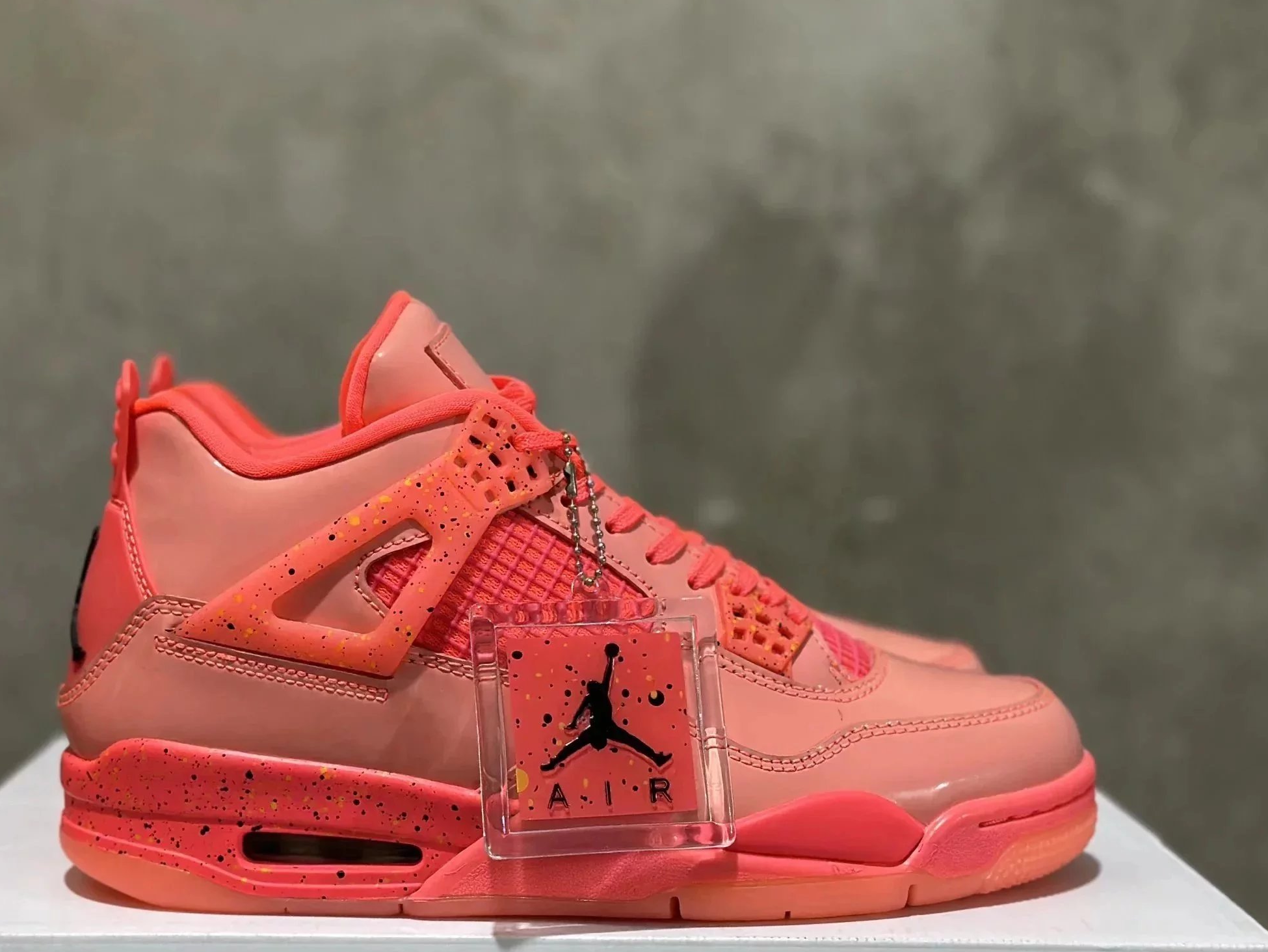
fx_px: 2308
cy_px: 535
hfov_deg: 30.7
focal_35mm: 63
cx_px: 549
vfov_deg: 23.3
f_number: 1.78
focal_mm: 6.86
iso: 400
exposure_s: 1/50
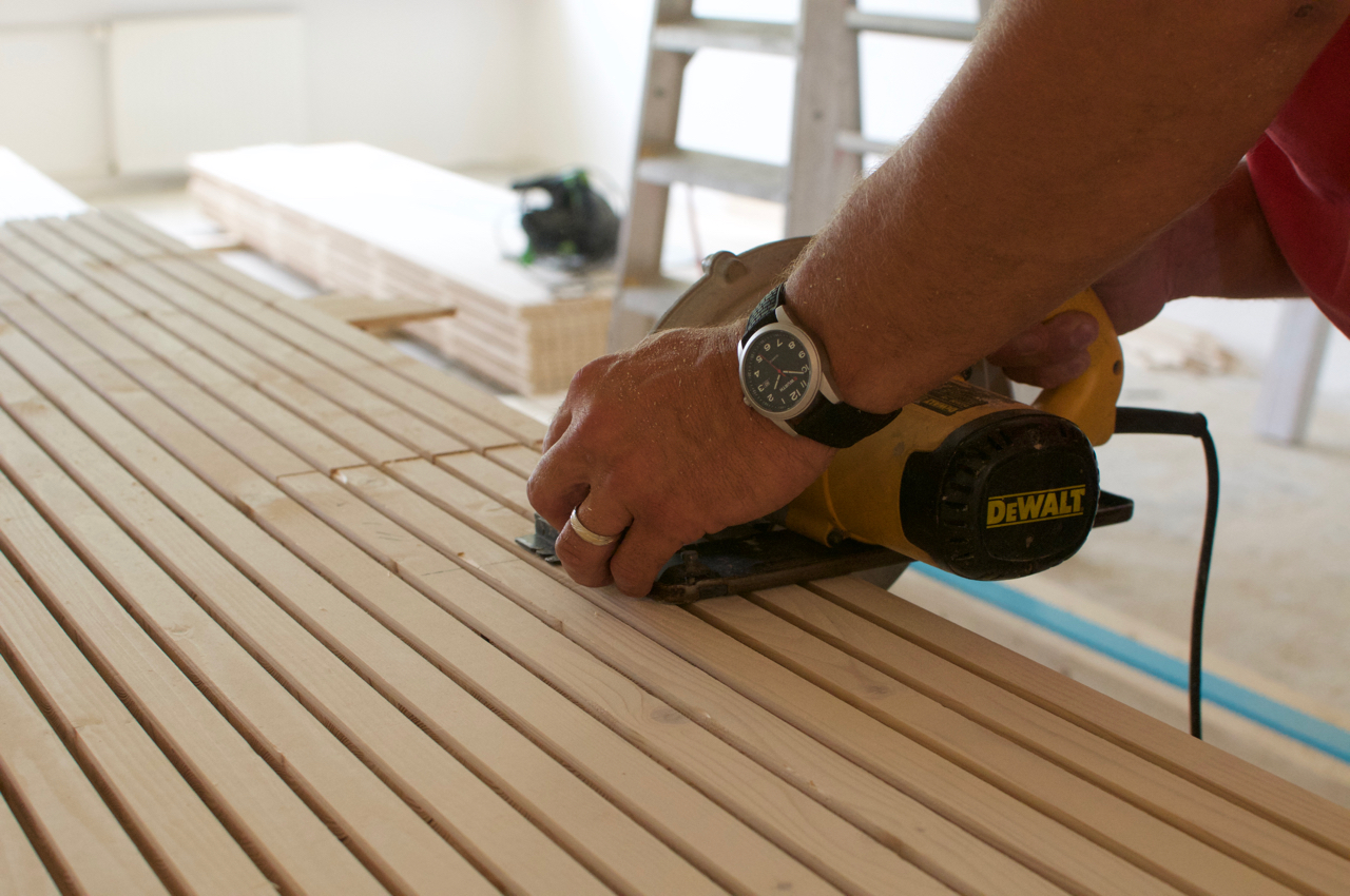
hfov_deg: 37.9
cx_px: 675
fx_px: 1966
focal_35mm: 52
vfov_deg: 25.7
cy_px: 448
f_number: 4.5
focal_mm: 35
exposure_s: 1/80
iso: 1250
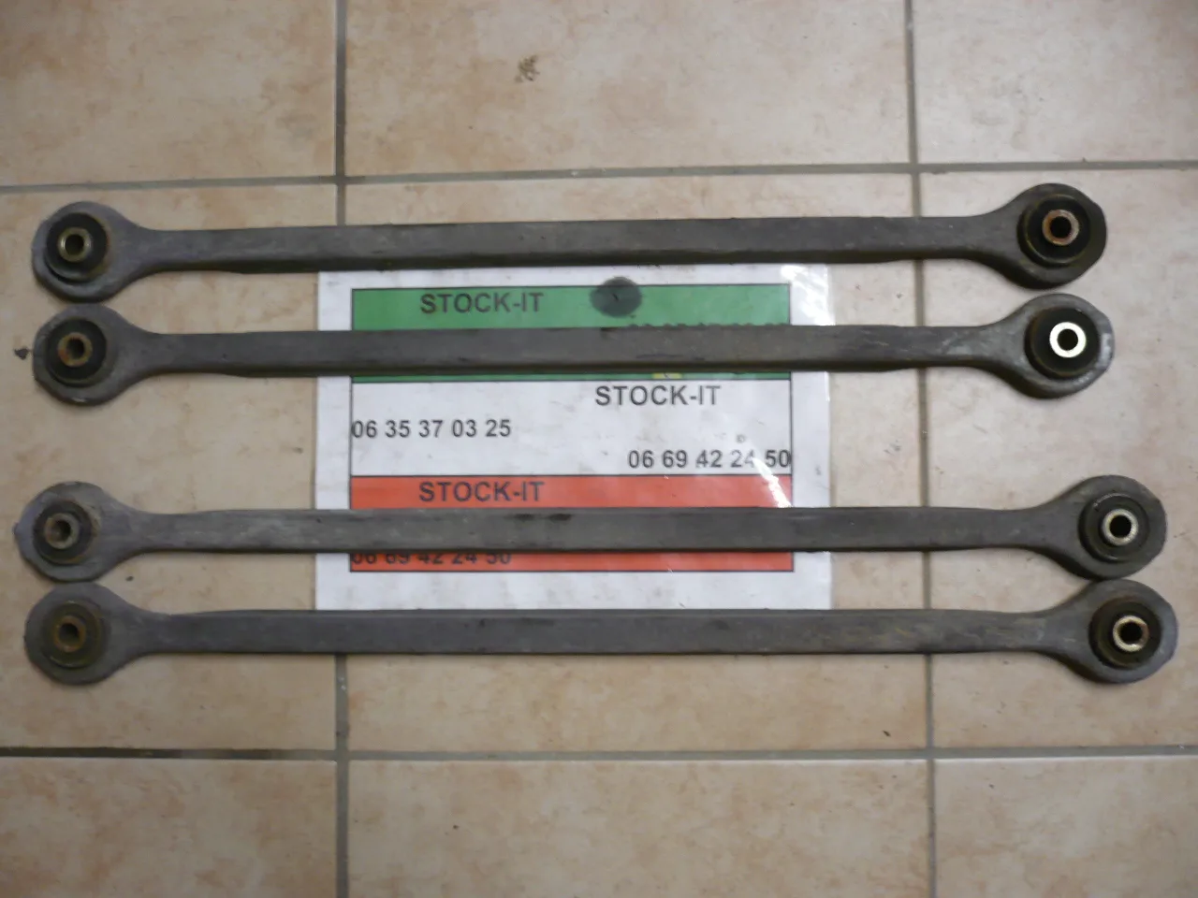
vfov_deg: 40.7
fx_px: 1211
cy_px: 449
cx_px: 599
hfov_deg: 52.6
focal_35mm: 35
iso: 200
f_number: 2.8
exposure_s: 1/13
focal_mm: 5.8
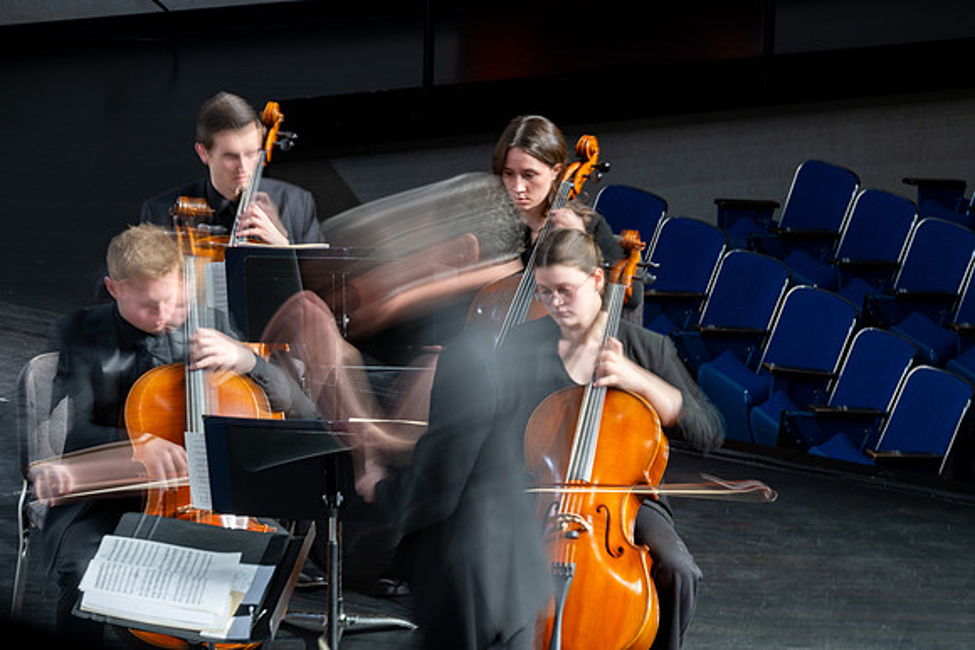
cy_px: 325
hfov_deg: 10.3
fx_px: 5418
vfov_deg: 6.9
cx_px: 488
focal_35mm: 200
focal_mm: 200
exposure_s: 1
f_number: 13
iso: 100
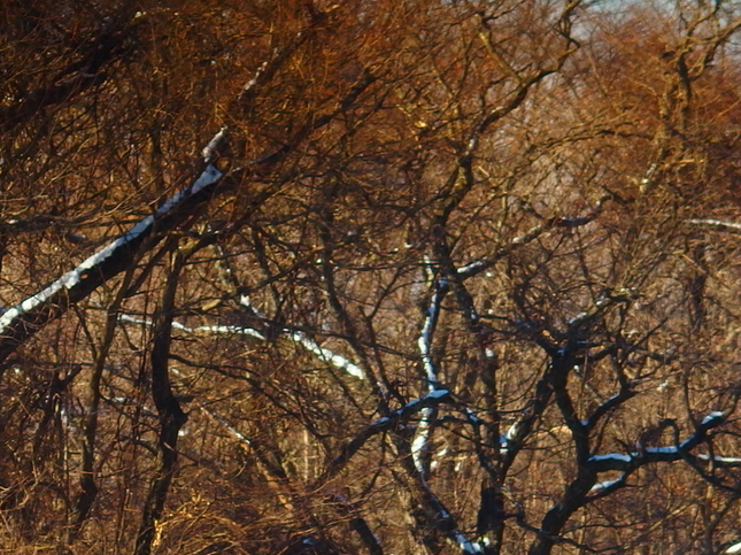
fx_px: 5177
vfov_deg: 6.1
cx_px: 71
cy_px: 456
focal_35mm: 242
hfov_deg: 8.2
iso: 100
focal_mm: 23.5
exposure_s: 1/400
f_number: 3.5
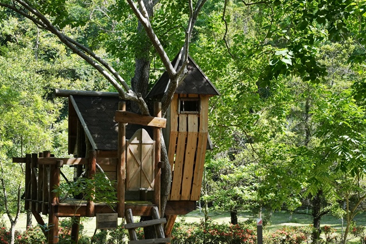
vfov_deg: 18.7
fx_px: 735
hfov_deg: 27.6
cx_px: 95
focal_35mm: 72
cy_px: 180
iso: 1600
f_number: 8
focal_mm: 47.2
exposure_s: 1/800
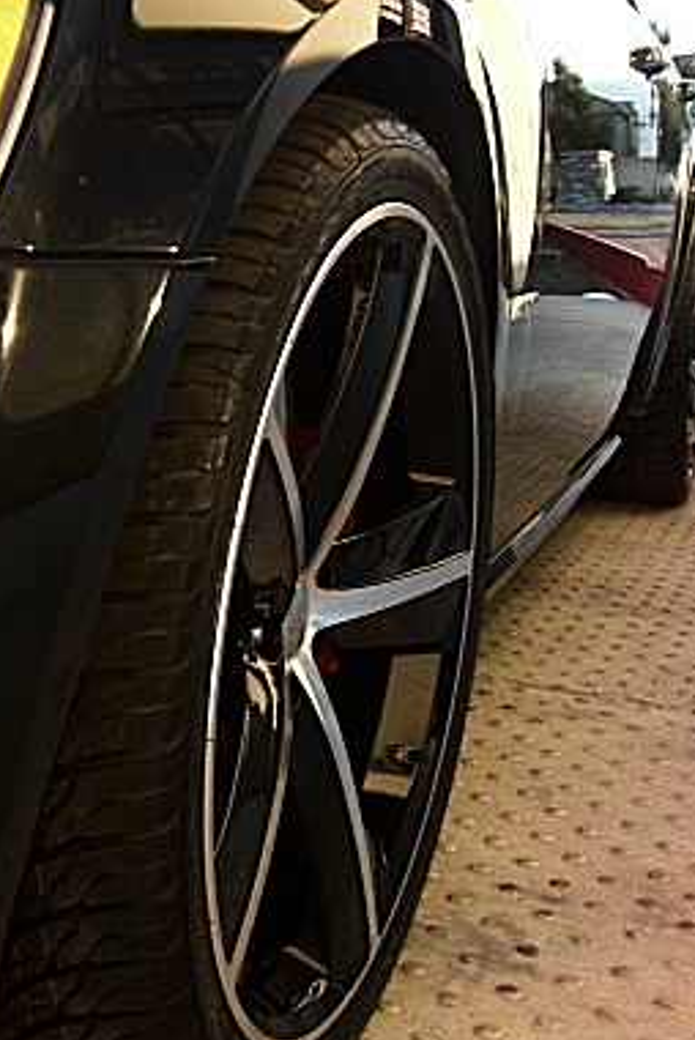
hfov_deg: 20.8
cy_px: 457
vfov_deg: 31.8
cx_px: -30
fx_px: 1821
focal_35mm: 63
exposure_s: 1/60
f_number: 2.8
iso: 50
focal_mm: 6.3
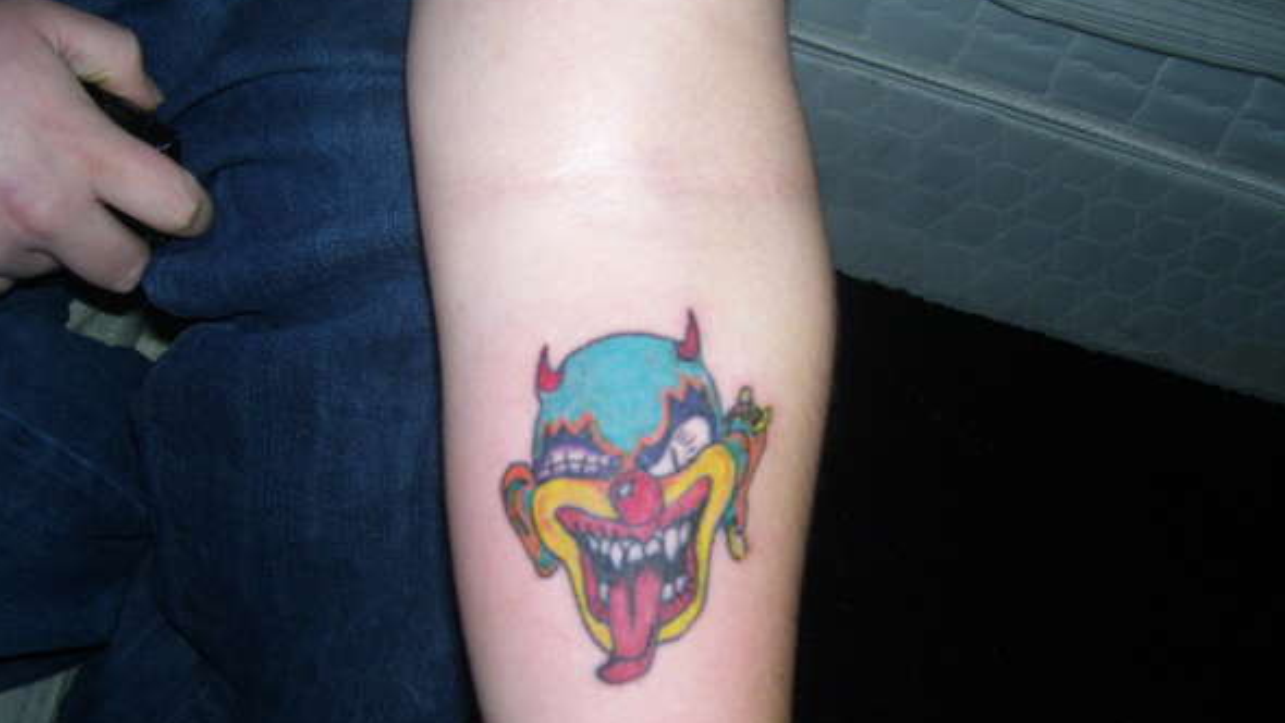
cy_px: 440
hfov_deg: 49.4
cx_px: 636
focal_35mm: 41
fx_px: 1397
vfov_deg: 28.9
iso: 125
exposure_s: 1/60
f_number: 2.7
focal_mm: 6
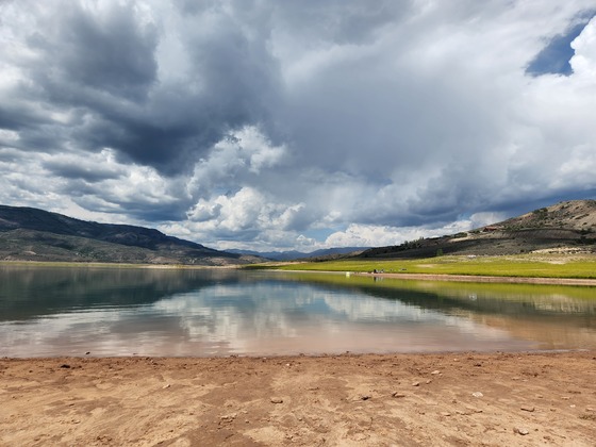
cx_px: 298
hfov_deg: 73.9
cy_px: 224
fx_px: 396
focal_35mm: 23
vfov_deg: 58.9
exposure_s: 1/2913
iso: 20
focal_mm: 5.4
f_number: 1.8
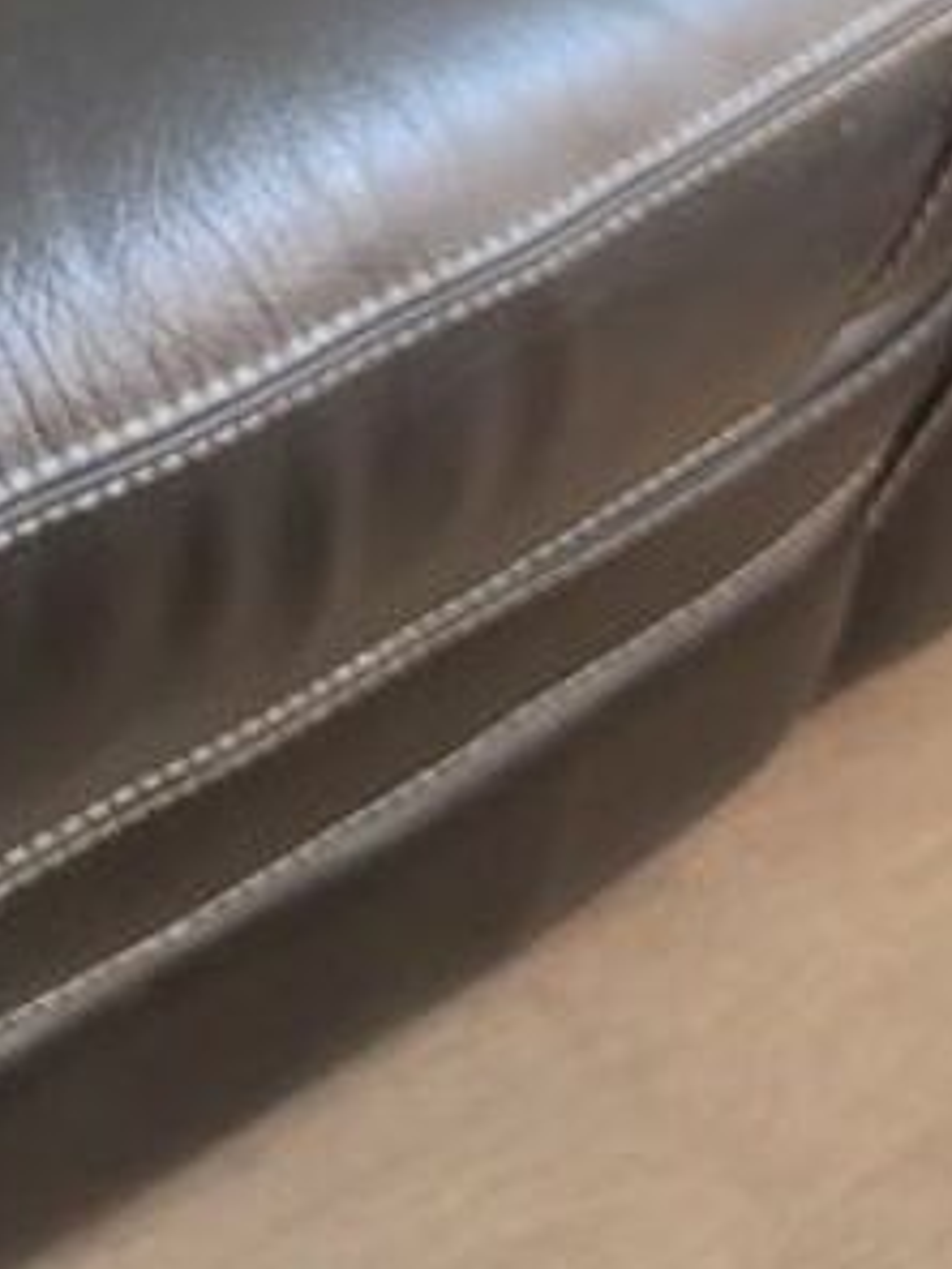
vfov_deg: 15.8
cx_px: -858
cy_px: -928
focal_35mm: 108
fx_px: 3960
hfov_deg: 12.3
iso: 320
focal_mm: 6.7
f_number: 1.8
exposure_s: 1/120
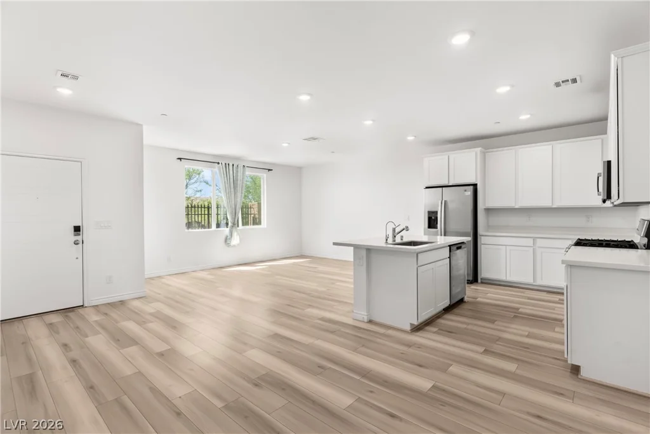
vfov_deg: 70.5
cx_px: 325
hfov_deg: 93.3
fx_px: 307
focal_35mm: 17
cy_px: 217
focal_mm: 17
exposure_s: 1/20
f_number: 8
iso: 400
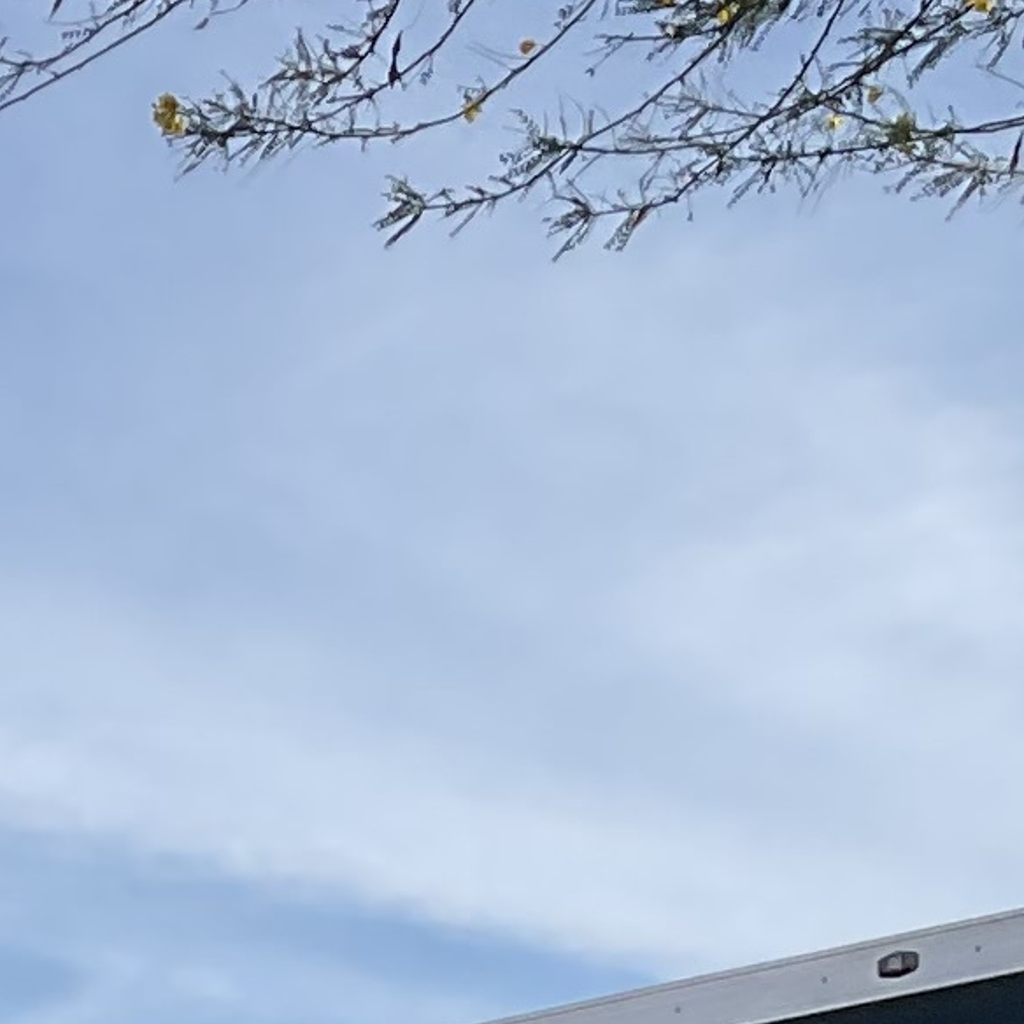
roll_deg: +0.5
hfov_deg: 9.6
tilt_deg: +1.5
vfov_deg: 9.1
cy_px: 2237
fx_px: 5924
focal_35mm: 177
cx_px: -484
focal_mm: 3
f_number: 1.8
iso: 16
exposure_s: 1/1342
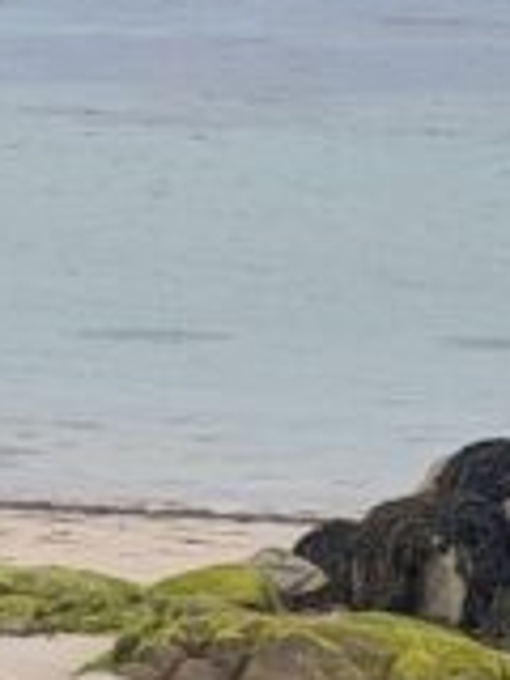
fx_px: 10411
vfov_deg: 3.7
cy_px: -94
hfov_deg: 2.8
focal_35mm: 530
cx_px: -357
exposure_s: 1/847
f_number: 2.8
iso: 52
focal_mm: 17.91
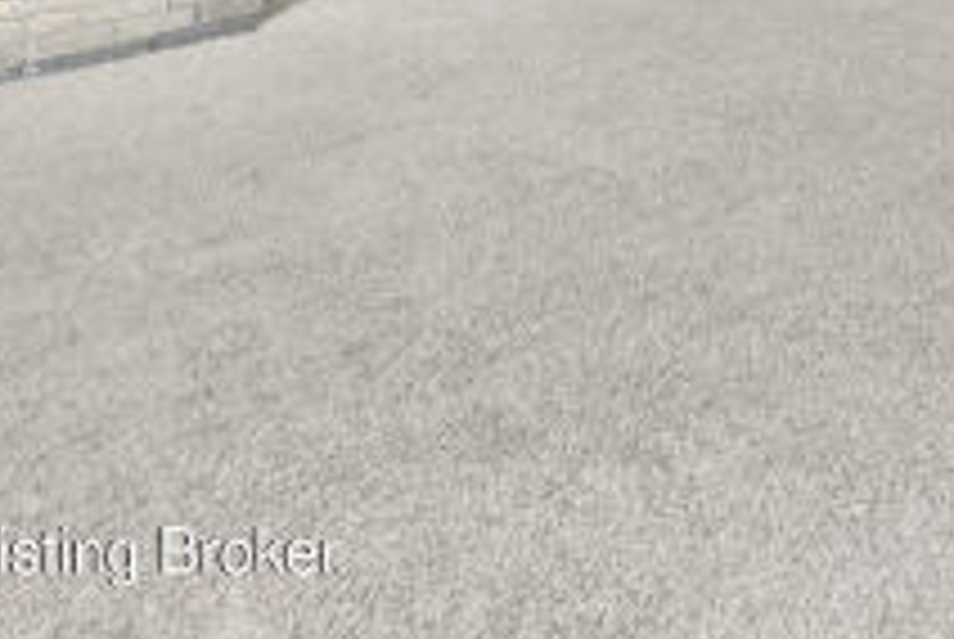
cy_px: -472
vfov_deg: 19.7
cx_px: 1440
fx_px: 1406
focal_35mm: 53
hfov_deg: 26.6
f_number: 8
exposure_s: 1/40
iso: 400
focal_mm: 10
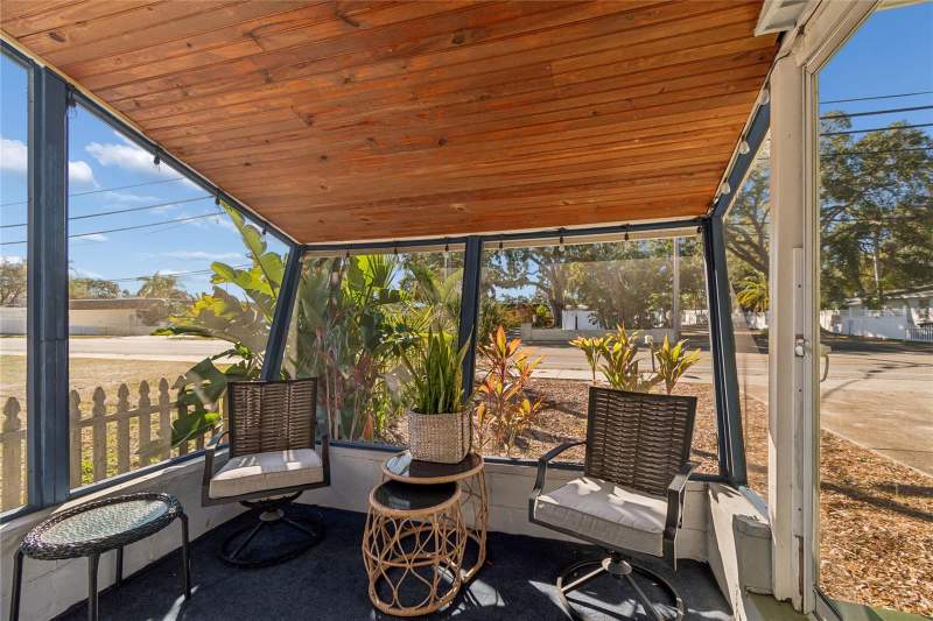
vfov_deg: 77.3
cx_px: 466
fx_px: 389
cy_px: 310
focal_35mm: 15
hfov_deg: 100.4
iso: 100
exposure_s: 1/40
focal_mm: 10
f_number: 7.1
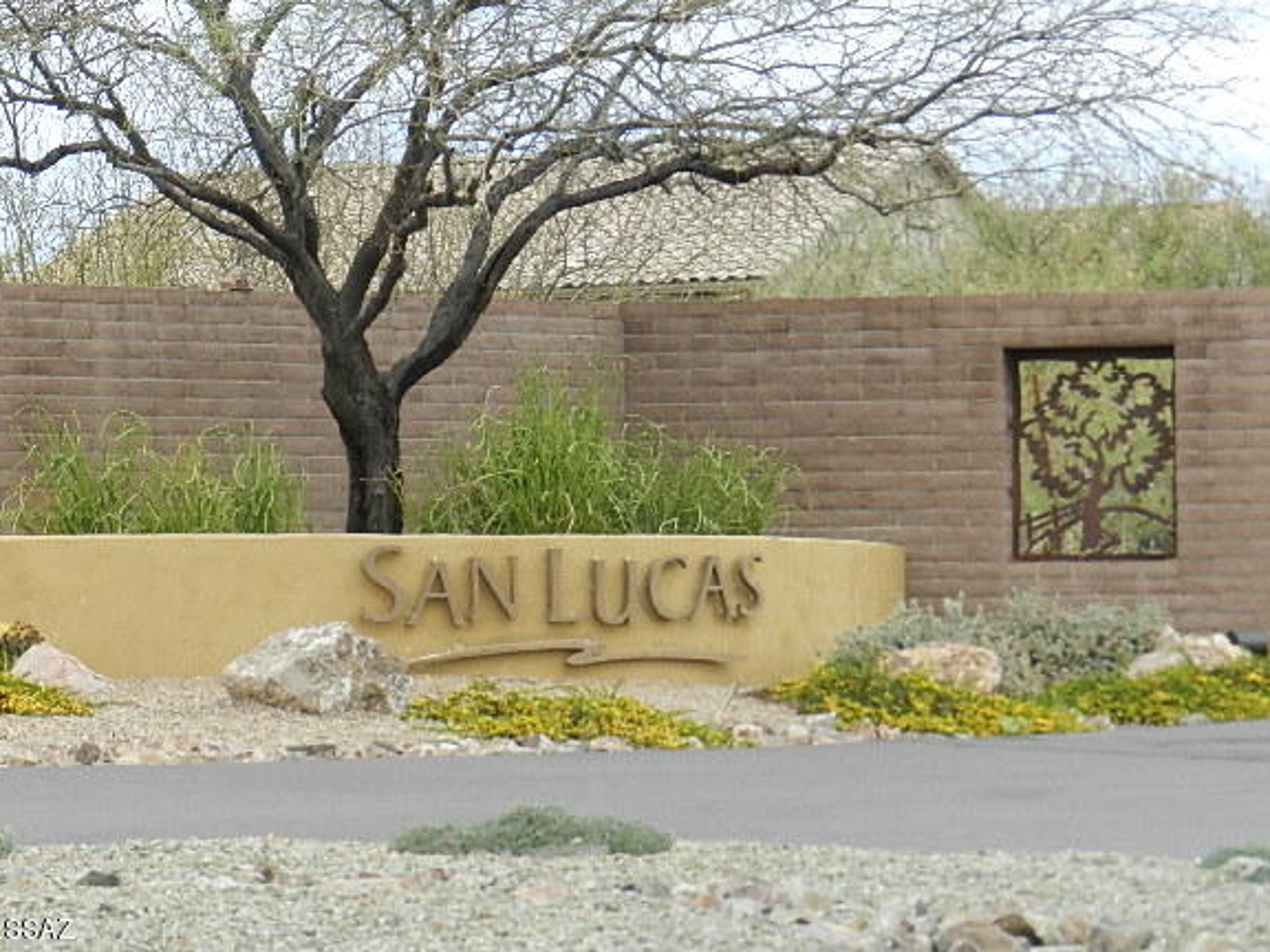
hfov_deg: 12.3
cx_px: 571
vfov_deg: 9.2
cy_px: 445
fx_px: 5907
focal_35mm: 161
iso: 160
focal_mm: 25.7
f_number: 5.1
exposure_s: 1/200
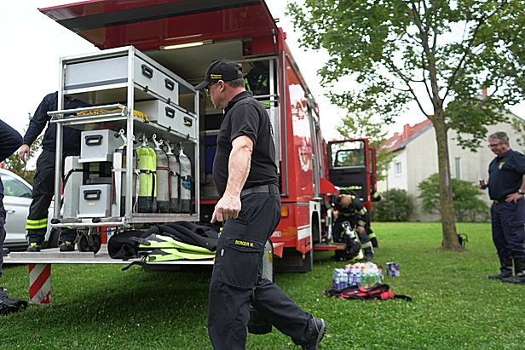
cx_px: 262
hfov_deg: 65.5
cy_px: 175
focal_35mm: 28
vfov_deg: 46.4
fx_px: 408
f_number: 3.5
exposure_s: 1/3200
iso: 1000
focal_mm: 28
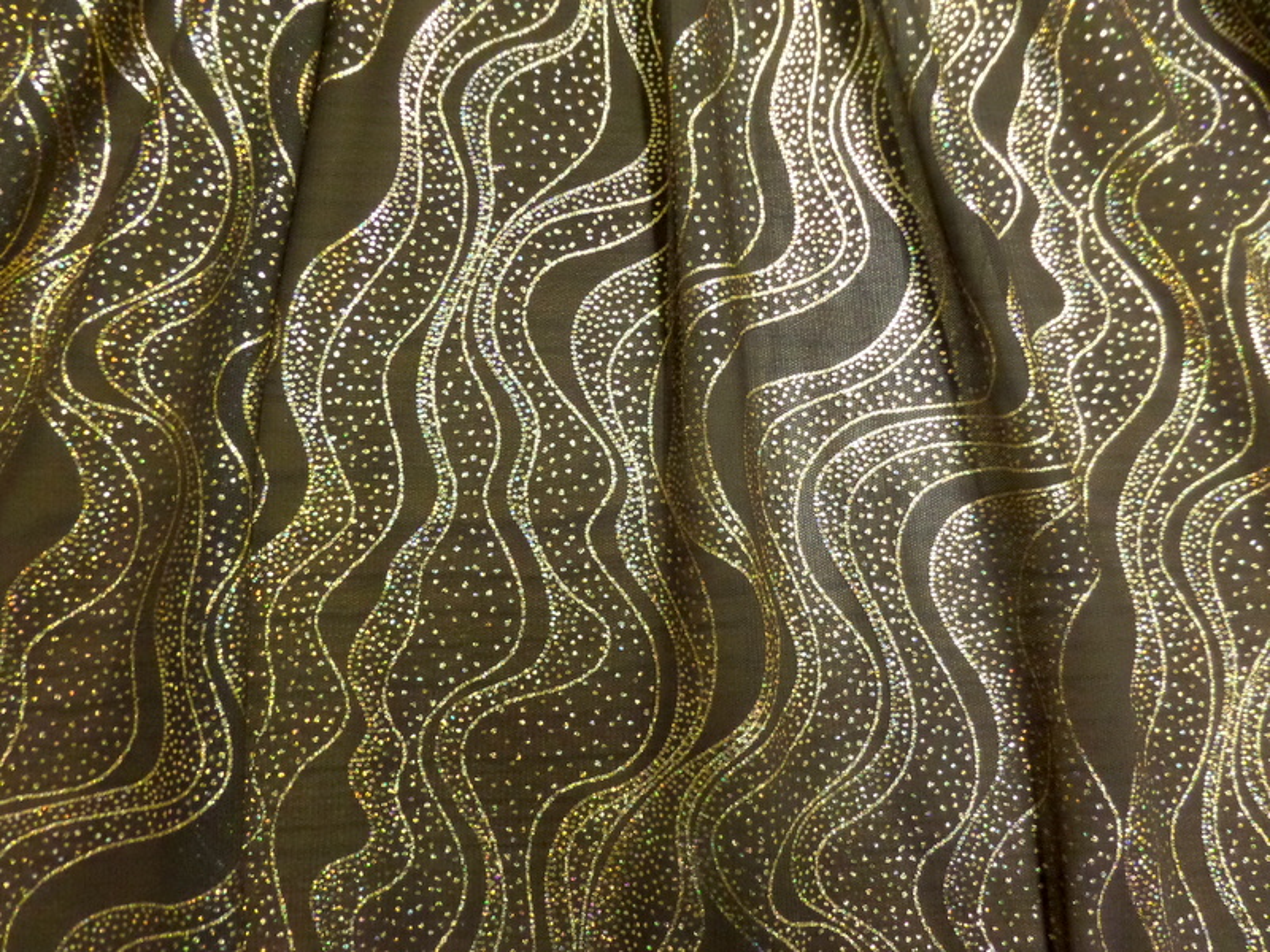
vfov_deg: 56.8
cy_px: 476
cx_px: 635
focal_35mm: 24
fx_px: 881
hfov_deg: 71.6
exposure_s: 1/30
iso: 800
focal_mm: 4
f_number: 3.2
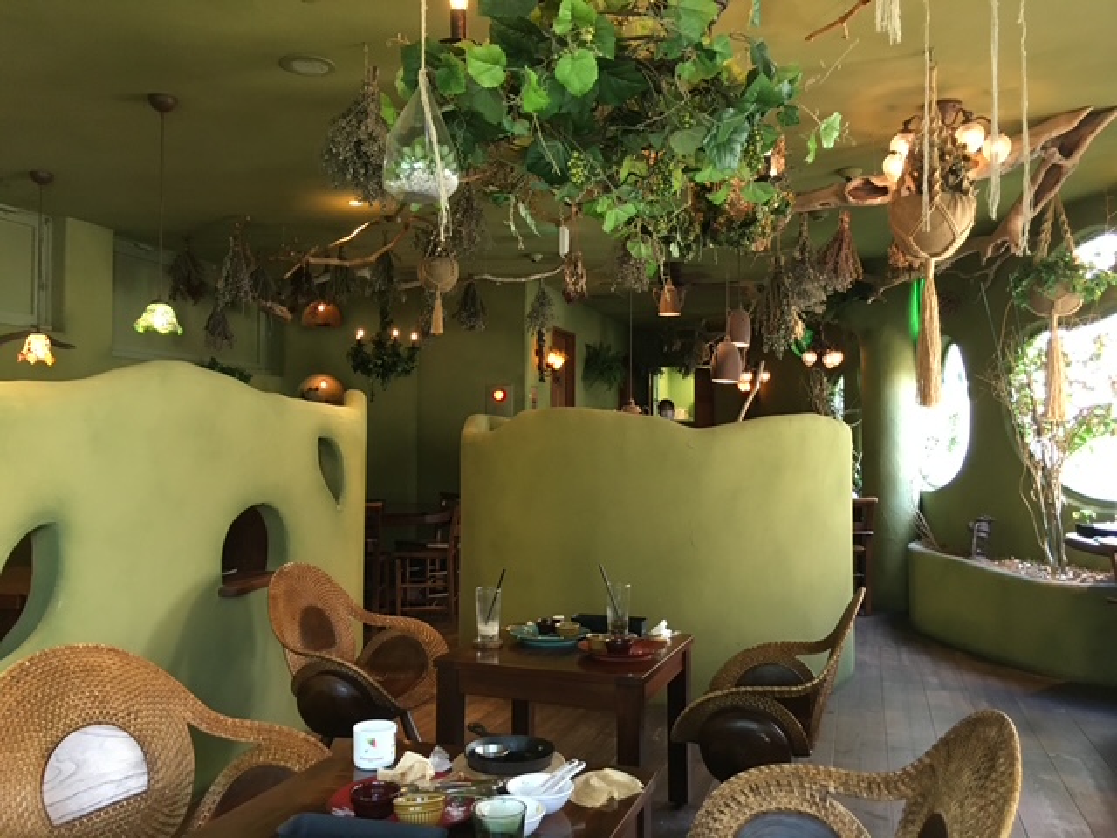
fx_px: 936
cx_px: 558
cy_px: 419
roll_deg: -0.7
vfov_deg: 48.2
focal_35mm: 29
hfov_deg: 61.7
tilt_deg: +1.7
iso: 160
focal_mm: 4.15
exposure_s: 1/30
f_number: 2.2
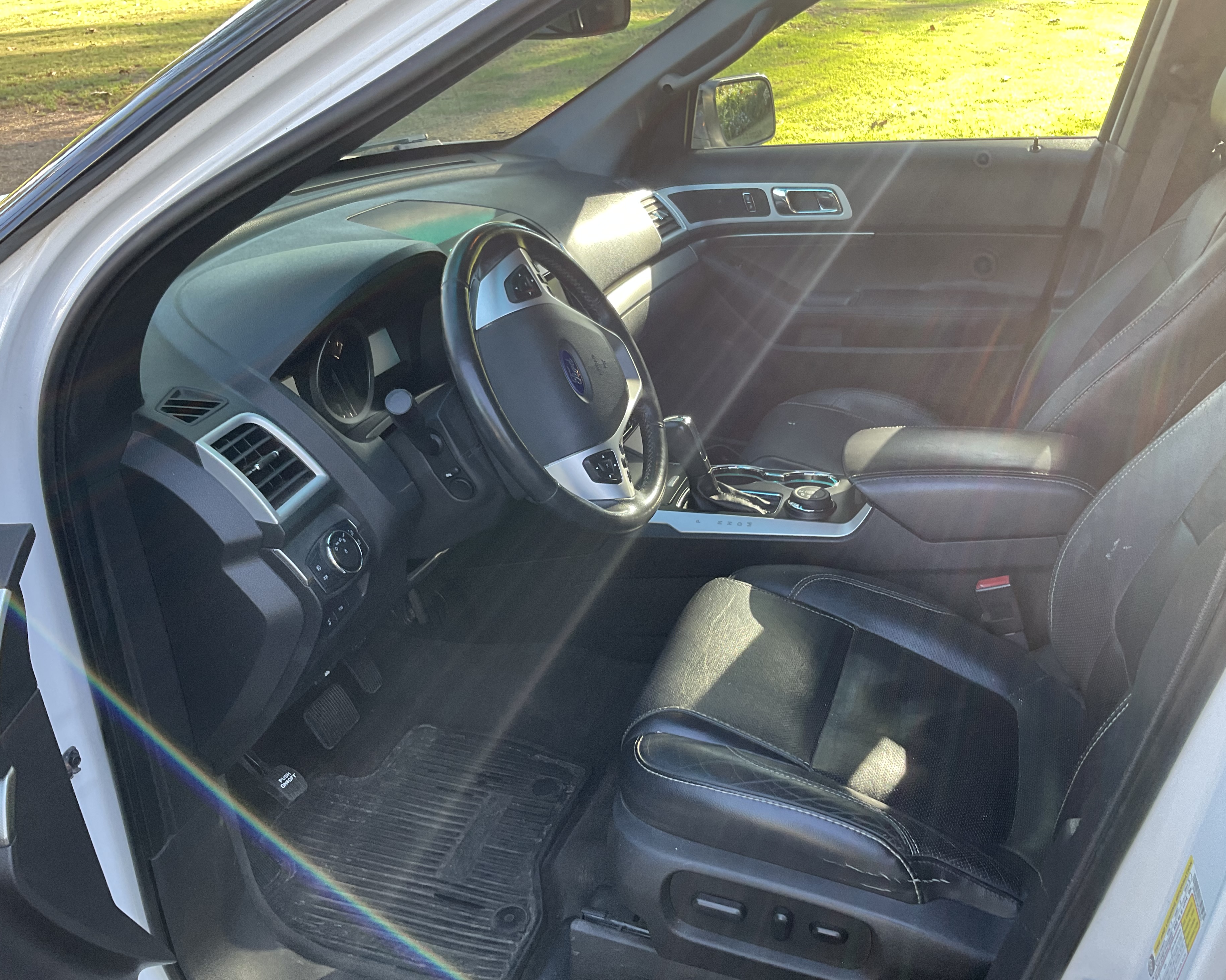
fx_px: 1125
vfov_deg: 47.1
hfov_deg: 57.2
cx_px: 609
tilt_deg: -22.6
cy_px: 482
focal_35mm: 31
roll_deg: +1.4
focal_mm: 3
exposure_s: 1/120
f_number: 1.8
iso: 50
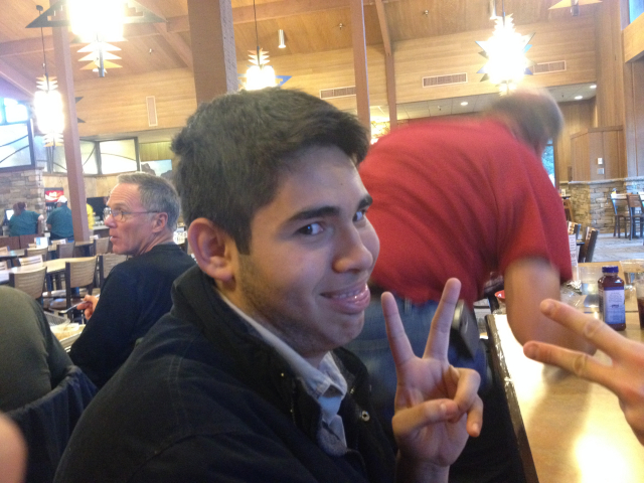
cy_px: 242
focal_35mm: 35
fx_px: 651
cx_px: 322
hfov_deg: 52.6
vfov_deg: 40.7
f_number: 2.4
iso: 500
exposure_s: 1/15
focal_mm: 4.28
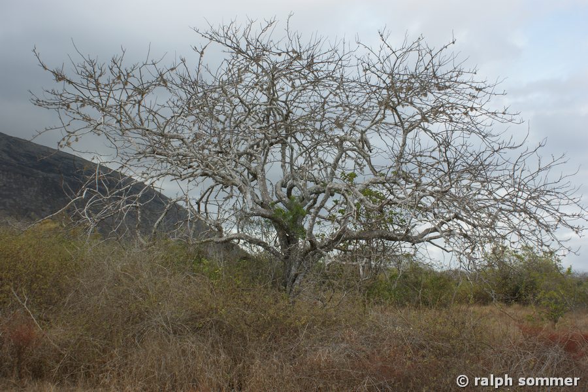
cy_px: 196
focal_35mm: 39
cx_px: 294
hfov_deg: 49.6
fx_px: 637
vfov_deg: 34.2
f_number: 10
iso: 100
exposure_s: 1/80
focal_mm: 26
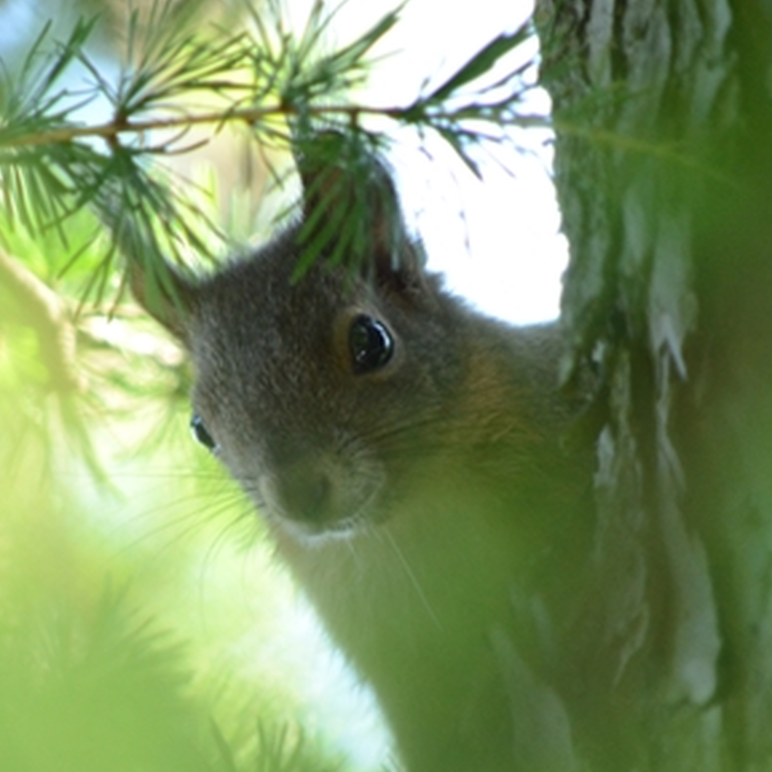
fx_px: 25156
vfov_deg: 1.8
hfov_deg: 1.8
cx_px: 281
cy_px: 472
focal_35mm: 997
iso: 800
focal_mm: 300
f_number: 5.6
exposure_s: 1/125
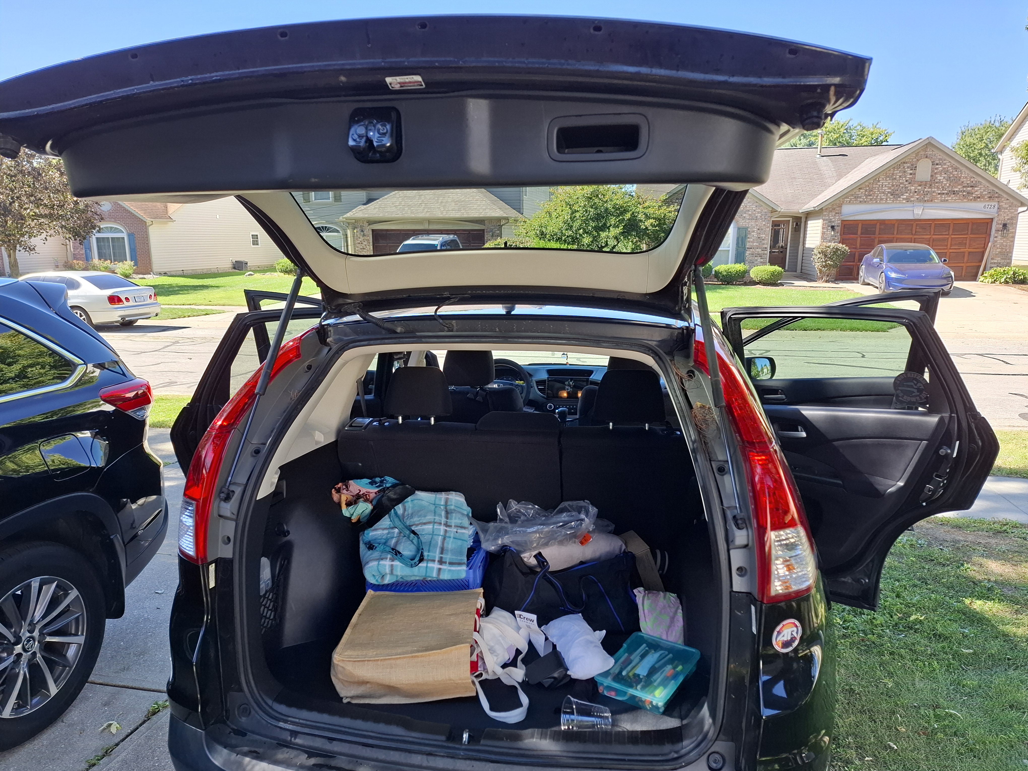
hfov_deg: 73.9
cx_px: 514
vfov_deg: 58.9
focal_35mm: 23
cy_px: 386
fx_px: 683
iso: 50
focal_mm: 5.54
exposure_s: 1/156
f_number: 1.8
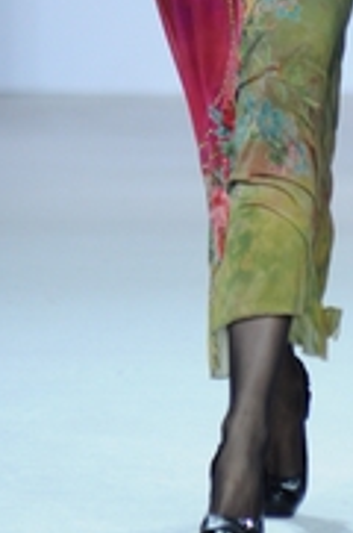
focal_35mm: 863
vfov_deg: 2.4
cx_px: 313
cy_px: -106
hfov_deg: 1.6
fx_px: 12741
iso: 400
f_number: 4
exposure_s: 1/640
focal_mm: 200
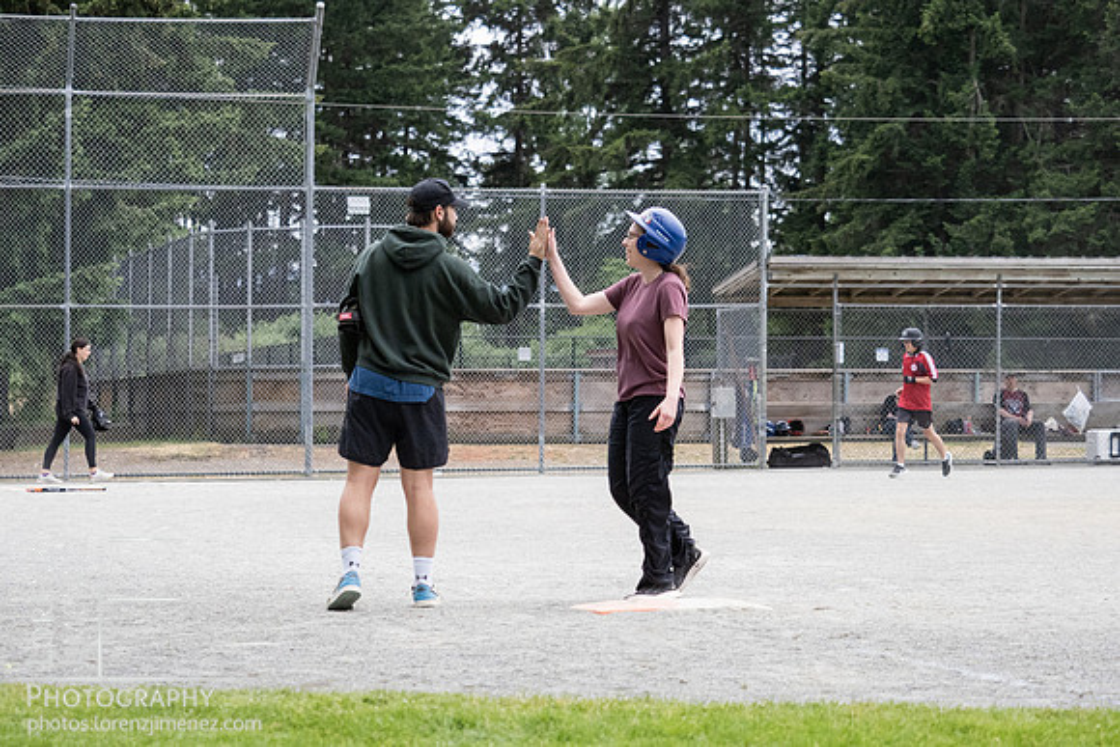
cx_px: 559
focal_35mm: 102
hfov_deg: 20.0
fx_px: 3173
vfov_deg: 13.4
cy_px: 411
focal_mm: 48
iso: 1250
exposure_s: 1/1250
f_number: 2.8
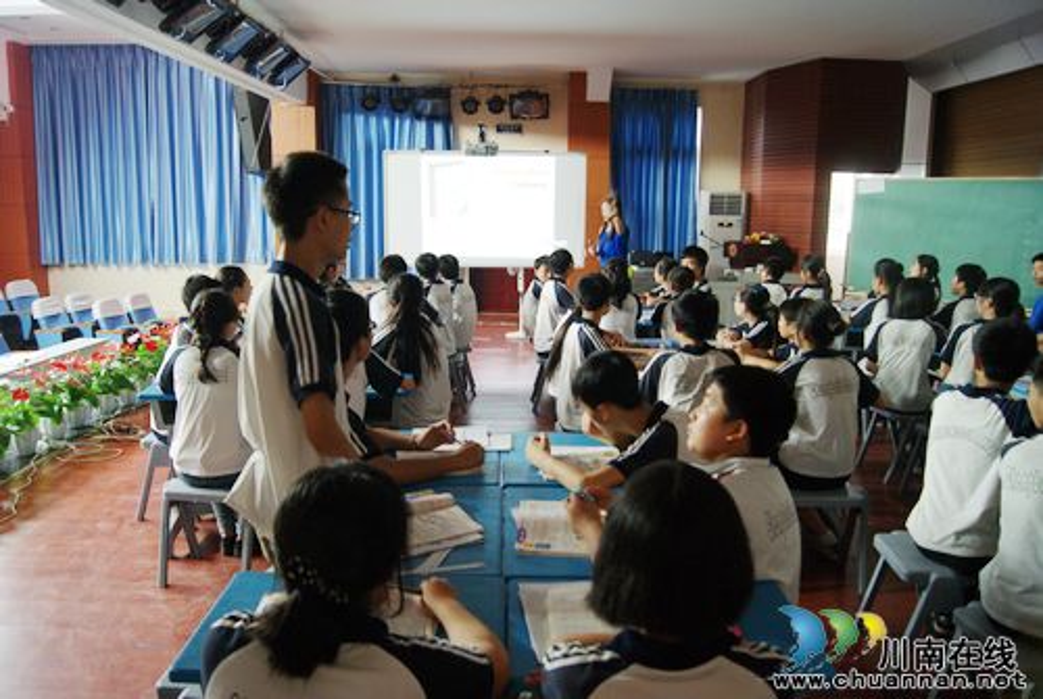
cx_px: 522
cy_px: 350
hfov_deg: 67.3
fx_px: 783
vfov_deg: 48.1
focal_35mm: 27
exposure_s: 1/15
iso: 400
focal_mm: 18
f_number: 3.5
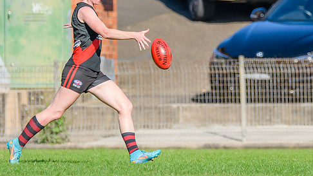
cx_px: 86
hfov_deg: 1.9
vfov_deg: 1.0
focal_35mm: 1164
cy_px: 63
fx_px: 9657
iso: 640
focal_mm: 460
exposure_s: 1/1600
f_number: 8
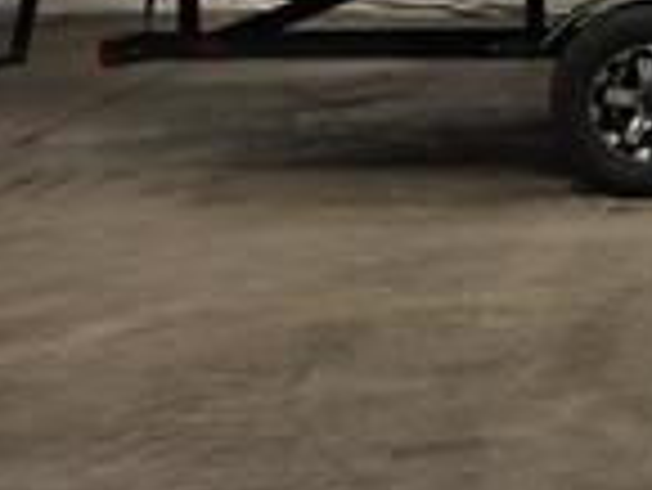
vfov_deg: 11.3
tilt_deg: -5.6
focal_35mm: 128
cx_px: 1147
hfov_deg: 13.8
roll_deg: +1.5
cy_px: -139
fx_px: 2413
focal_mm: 4.15
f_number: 2.2
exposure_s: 1/30
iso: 64
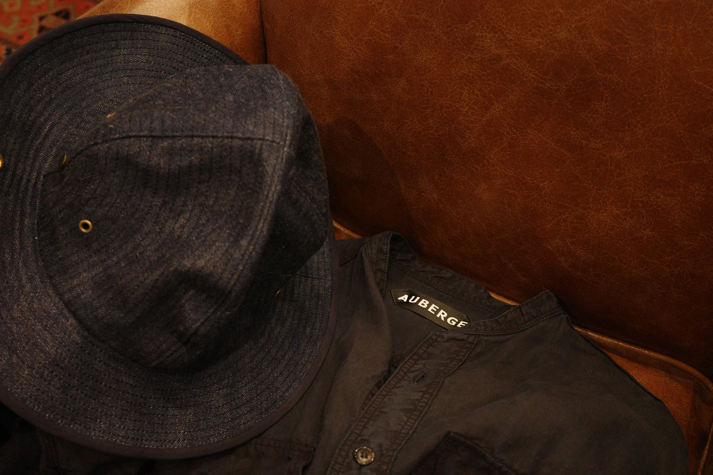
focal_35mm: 40
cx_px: 356
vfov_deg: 33.4
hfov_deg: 48.5
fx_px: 792
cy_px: 238
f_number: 4
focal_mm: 26
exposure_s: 1/40
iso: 2500
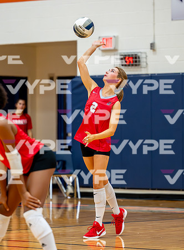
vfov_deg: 9.6
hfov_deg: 7.1
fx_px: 1478
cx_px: 82
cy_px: 125
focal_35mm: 206
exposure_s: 1/800
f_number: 2.8
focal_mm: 140
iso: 4000
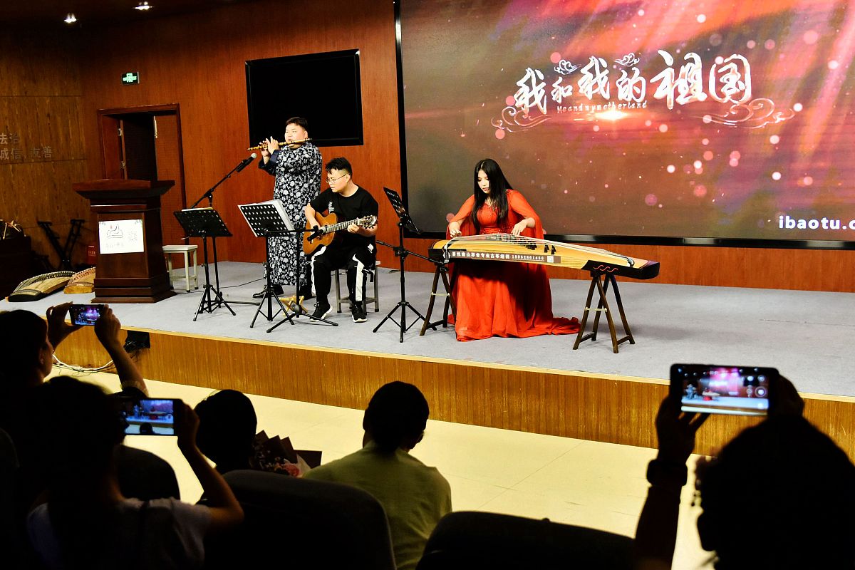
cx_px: 428
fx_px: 712
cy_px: 285
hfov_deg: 61.9
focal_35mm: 30
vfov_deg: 43.6
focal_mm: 30
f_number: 4
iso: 2200
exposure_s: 1/160
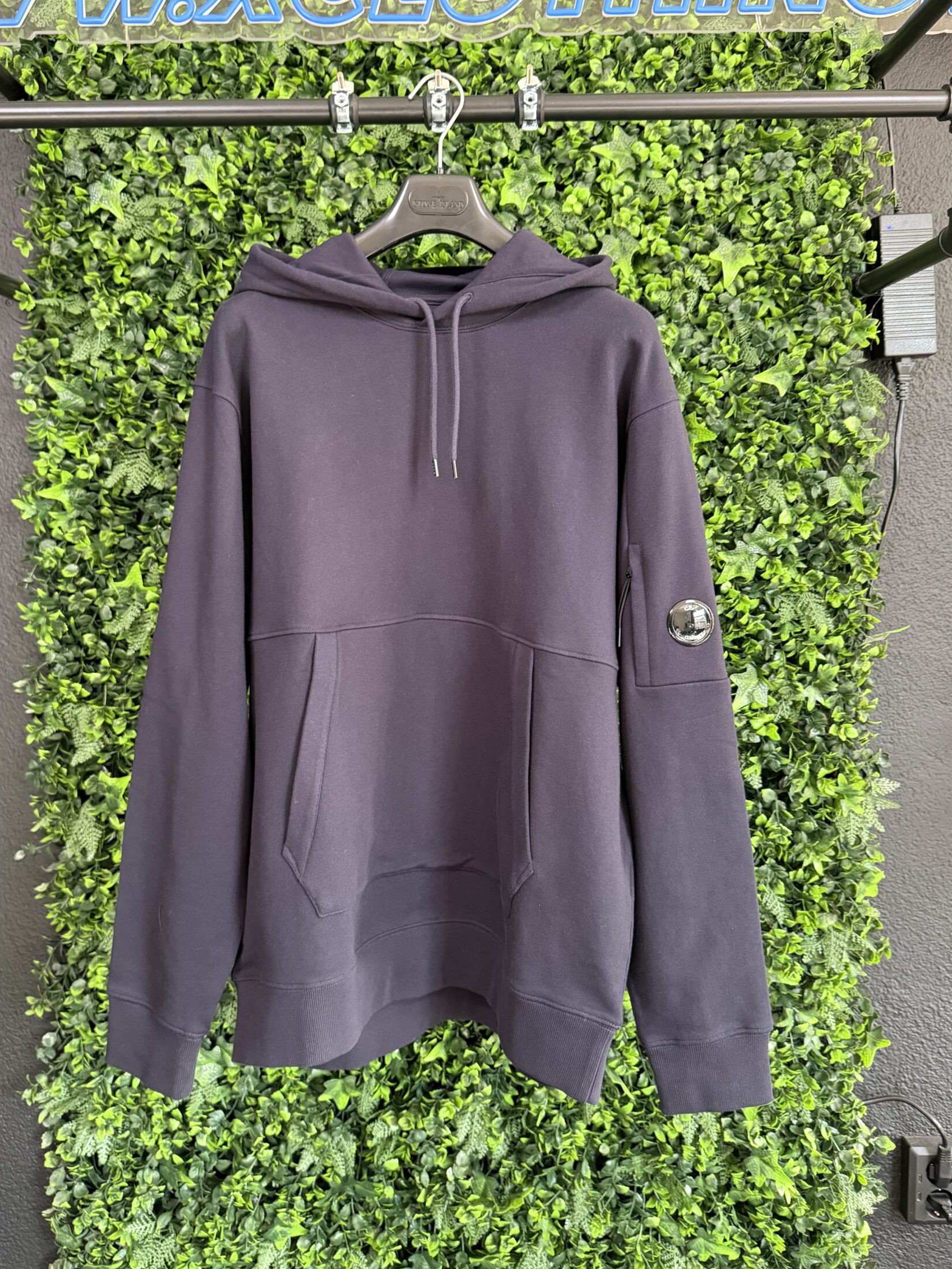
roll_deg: -0.2
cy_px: 562
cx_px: 439
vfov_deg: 63.3
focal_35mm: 28
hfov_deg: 49.7
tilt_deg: -4.0
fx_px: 1027
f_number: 1.78
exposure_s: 1/60
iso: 640
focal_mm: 6.76
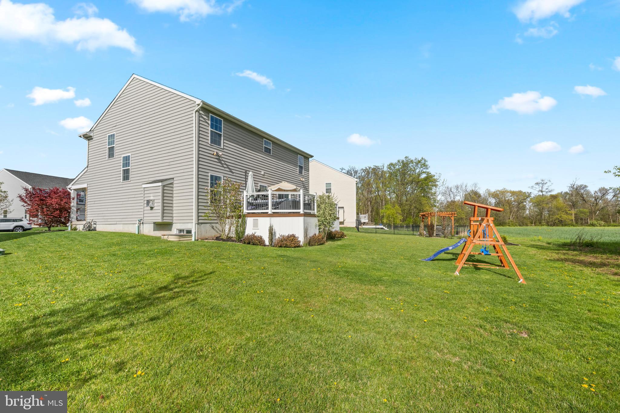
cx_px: 310
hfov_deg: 102.3
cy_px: 206
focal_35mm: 14
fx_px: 250
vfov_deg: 79.2
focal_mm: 14.5
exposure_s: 1/1600
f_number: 8
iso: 320
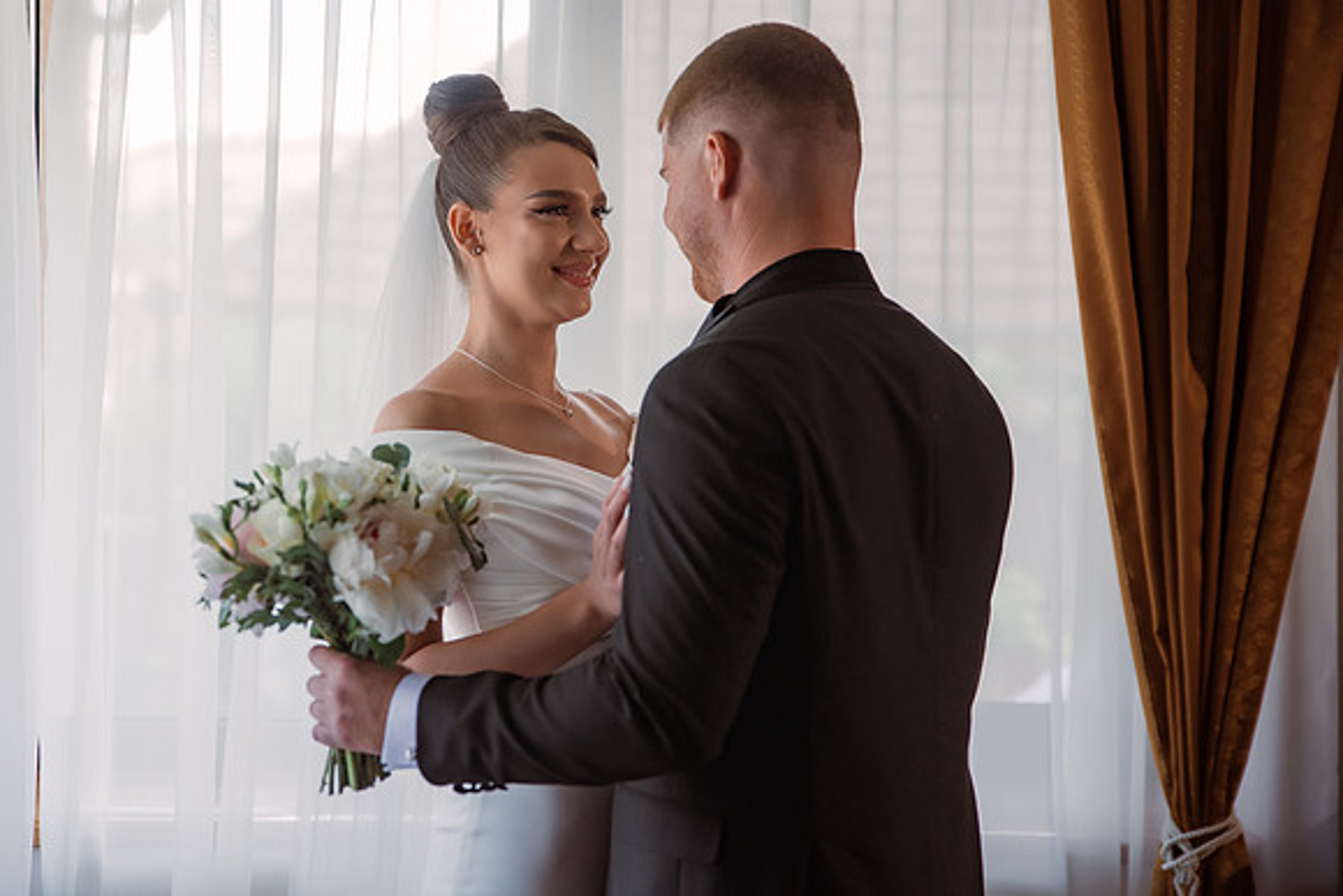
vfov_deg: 18.7
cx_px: 553
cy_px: 369
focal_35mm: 73
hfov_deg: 27.7
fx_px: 2722
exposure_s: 1/320
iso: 800
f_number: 2.8
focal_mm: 62
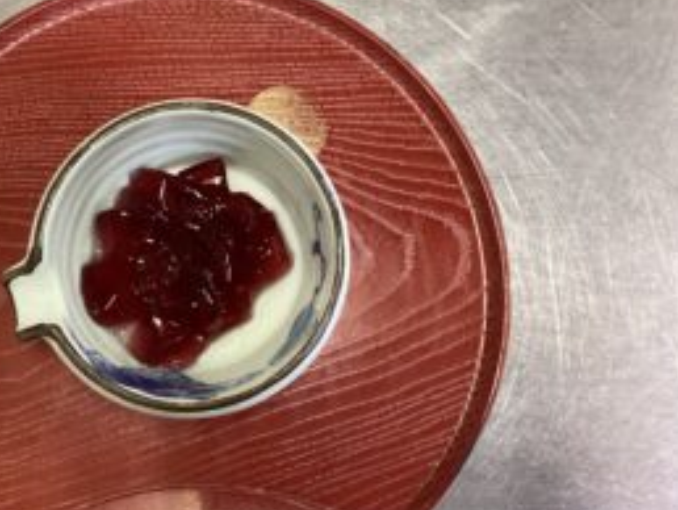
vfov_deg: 32.2
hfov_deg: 41.2
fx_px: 882
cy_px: 243
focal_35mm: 45
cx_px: 198
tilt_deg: -82.8
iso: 250
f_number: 2.4
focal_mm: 3.3
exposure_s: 1/40
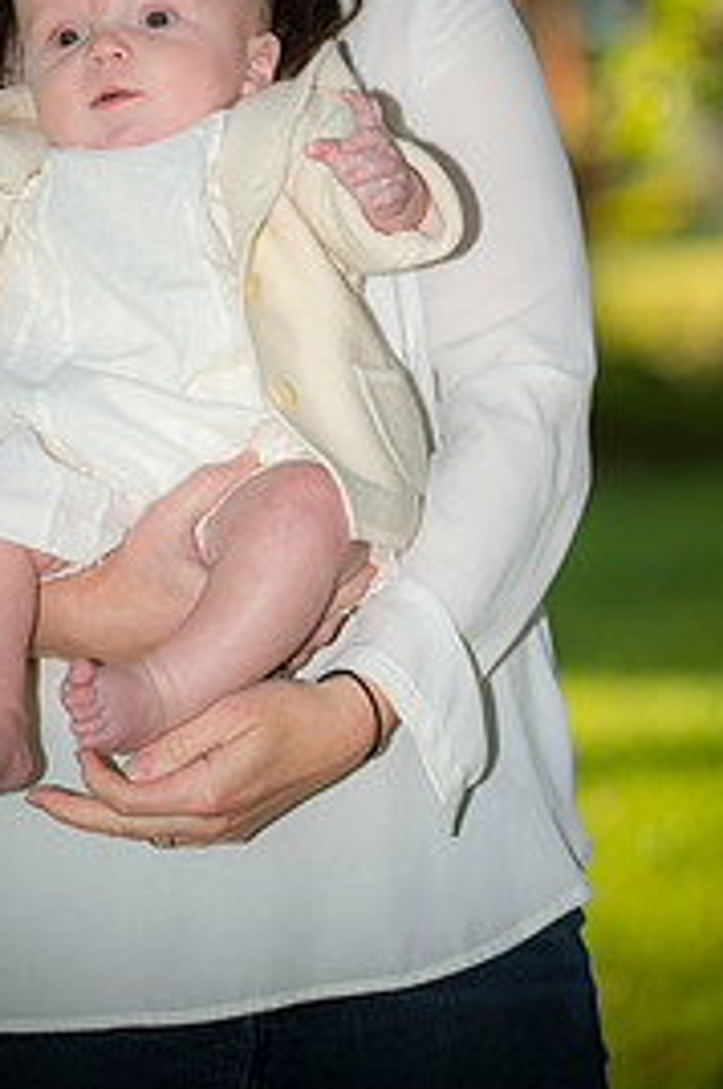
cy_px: 211
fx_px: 5889
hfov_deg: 7.0
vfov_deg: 10.5
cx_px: 258
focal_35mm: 195
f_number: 4
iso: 100
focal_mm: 116
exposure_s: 1/320
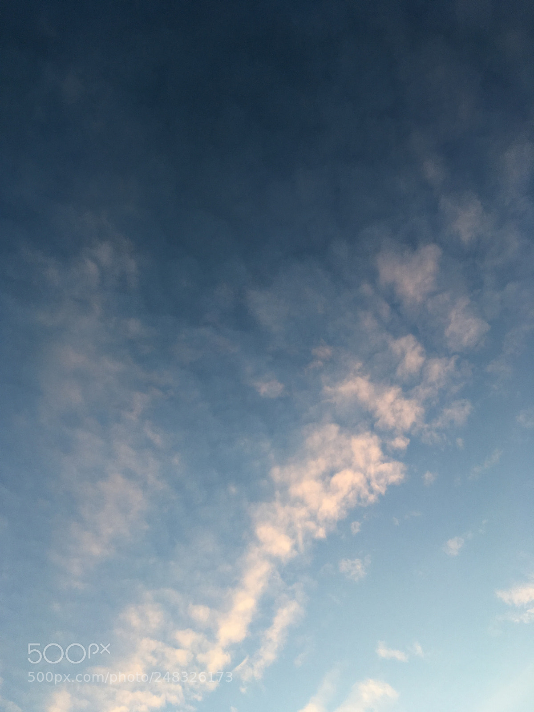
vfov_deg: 61.7
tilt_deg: +59.3
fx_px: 596
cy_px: 356
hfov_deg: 48.2
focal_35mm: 29
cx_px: 267
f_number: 2.2
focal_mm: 4.15
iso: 25
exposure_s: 1/151
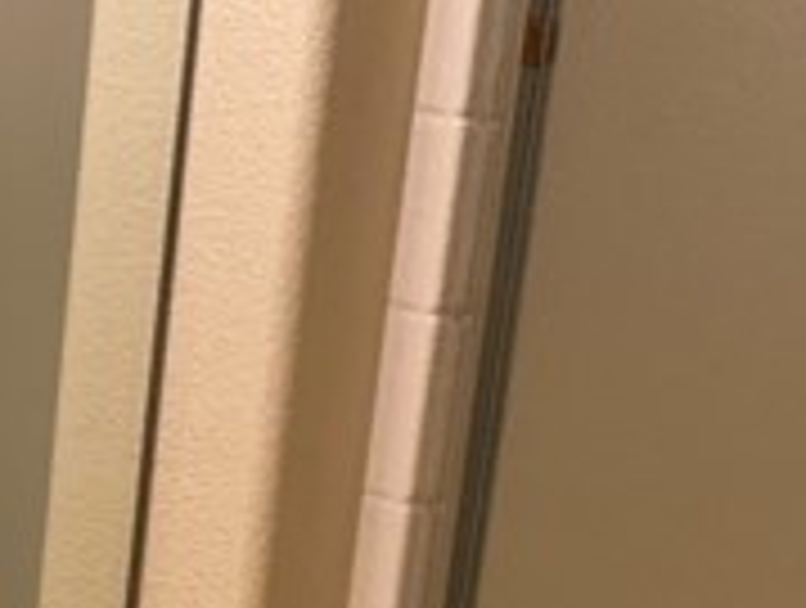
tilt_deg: -19.9
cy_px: 1144
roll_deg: -5.2
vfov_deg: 10.2
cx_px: 50
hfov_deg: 14.2
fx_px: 3196
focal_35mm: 137
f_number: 1.78
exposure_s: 1/120
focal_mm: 6.86
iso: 80
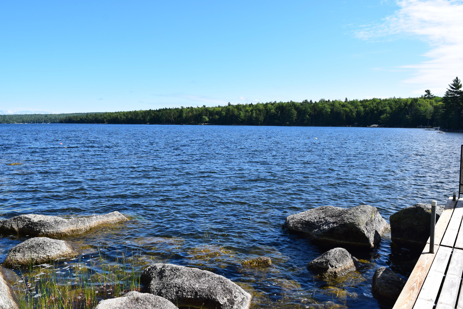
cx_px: 232
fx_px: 386
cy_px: 154
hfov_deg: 61.9
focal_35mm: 30
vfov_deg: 43.6
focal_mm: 20
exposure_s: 1/500
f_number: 11
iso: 320
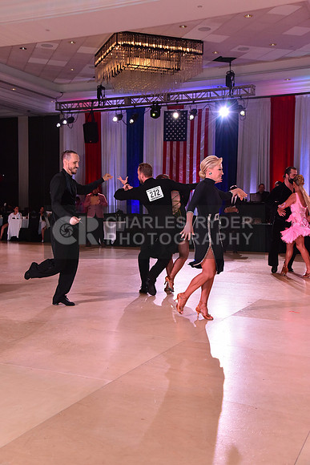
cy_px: 232
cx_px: 155
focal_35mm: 44
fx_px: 568
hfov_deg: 30.5
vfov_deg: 44.5
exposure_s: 1/320
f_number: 7.1
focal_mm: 44
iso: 2500
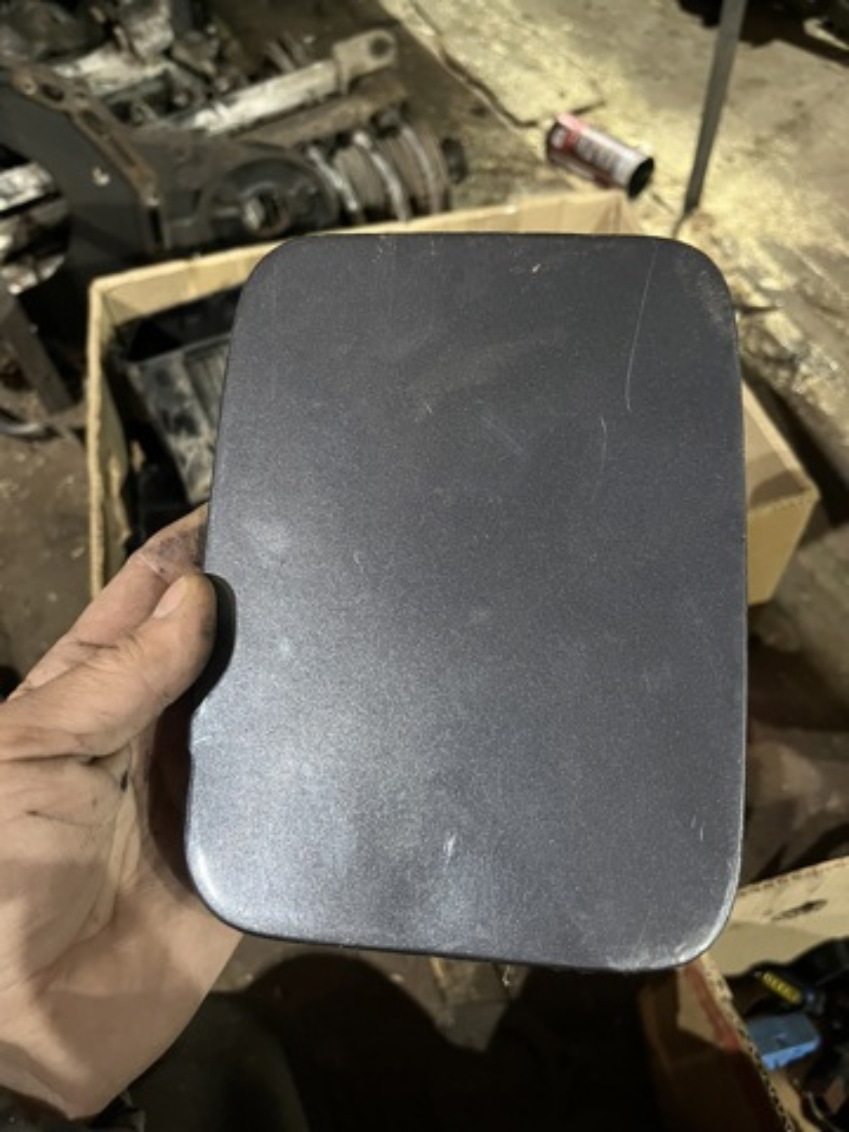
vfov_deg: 67.3
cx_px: 424
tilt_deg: -52.3
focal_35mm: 26
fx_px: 850
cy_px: 566
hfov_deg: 53.1
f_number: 1.6
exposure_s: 1/25
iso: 500
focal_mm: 5.1
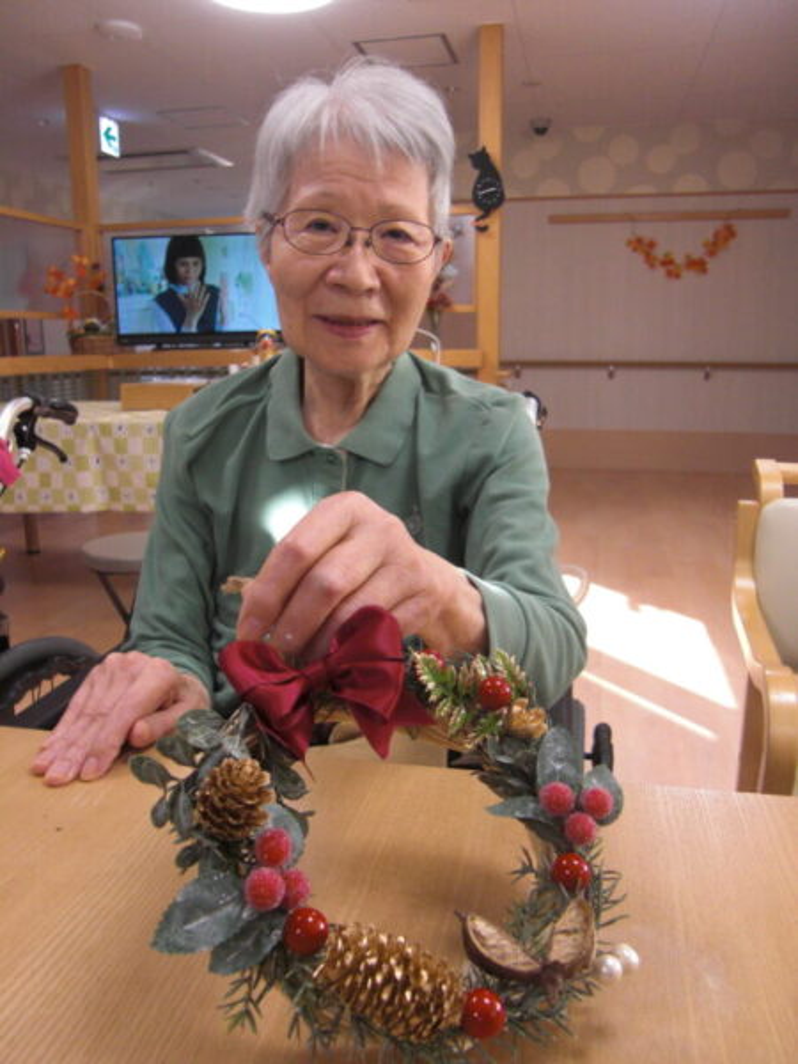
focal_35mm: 28
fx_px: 861
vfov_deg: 63.4
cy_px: 532
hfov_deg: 49.7
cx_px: 399
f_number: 2.6
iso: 200
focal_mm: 4.9
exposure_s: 1/100
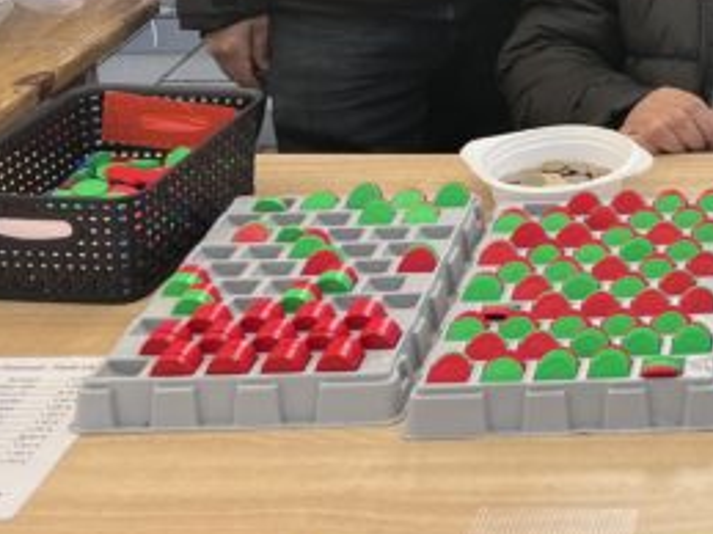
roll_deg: -0.3
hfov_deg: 22.5
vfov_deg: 17.6
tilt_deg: -10.3
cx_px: 939
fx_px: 1585
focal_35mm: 77
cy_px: -217
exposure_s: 1/639
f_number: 1.5
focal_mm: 5.7
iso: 50
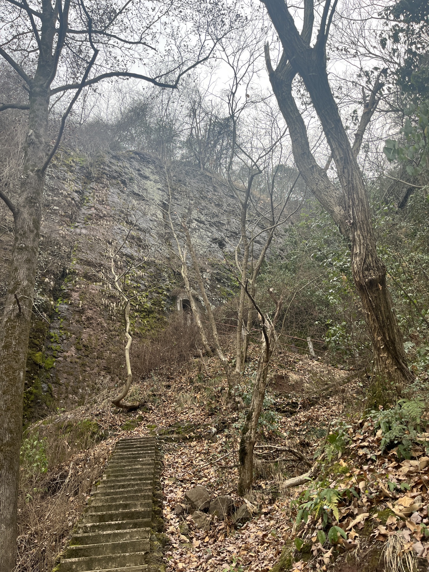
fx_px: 430
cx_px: 214
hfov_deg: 53.1
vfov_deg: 67.3
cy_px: 286
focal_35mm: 26
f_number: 1.6
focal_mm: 5.1
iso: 50
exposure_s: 1/718
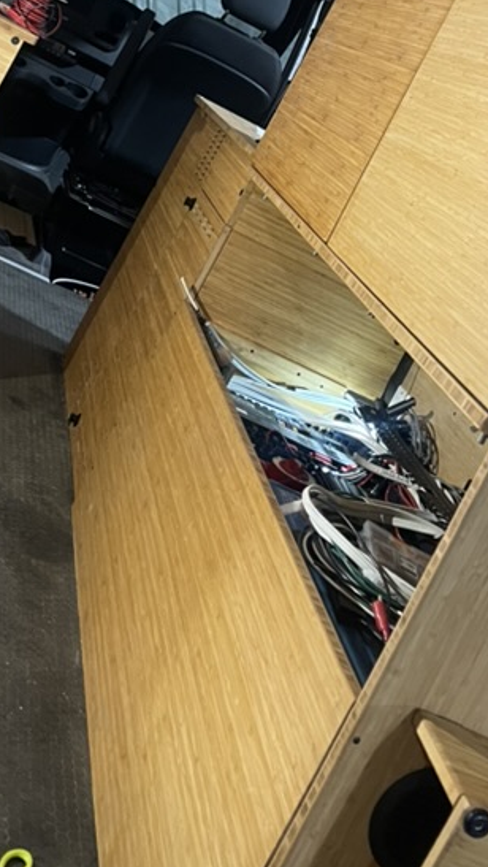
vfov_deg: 36.7
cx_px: 285
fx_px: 1218
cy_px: 84
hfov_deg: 22.6
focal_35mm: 53
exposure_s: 1/49
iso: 320
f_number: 1.6
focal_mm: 5.1
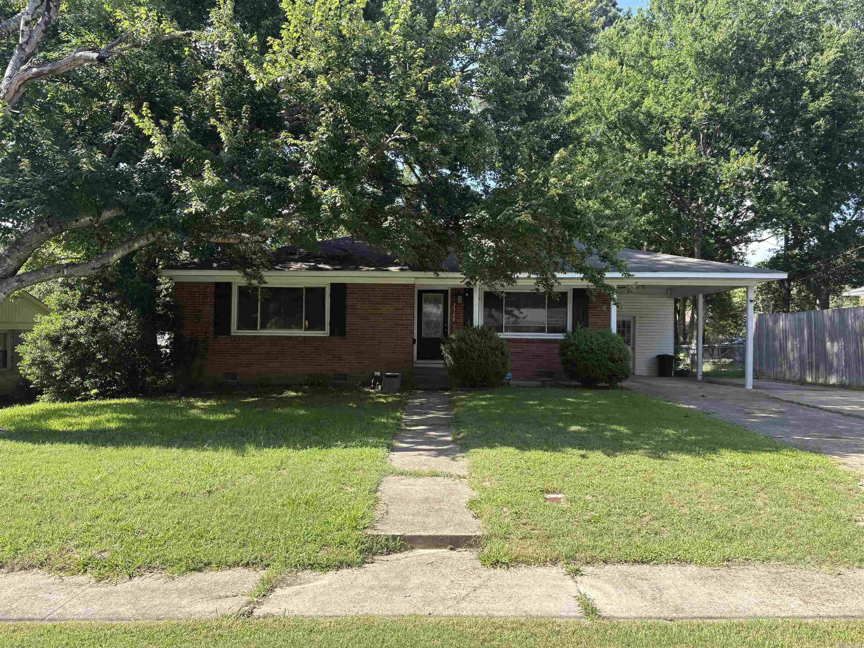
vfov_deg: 53.1
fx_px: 649
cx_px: 432
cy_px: 324
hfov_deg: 67.3
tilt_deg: +1.1
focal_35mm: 26
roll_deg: -0.6
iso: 50
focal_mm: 5.96
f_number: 1.6
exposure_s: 1/773
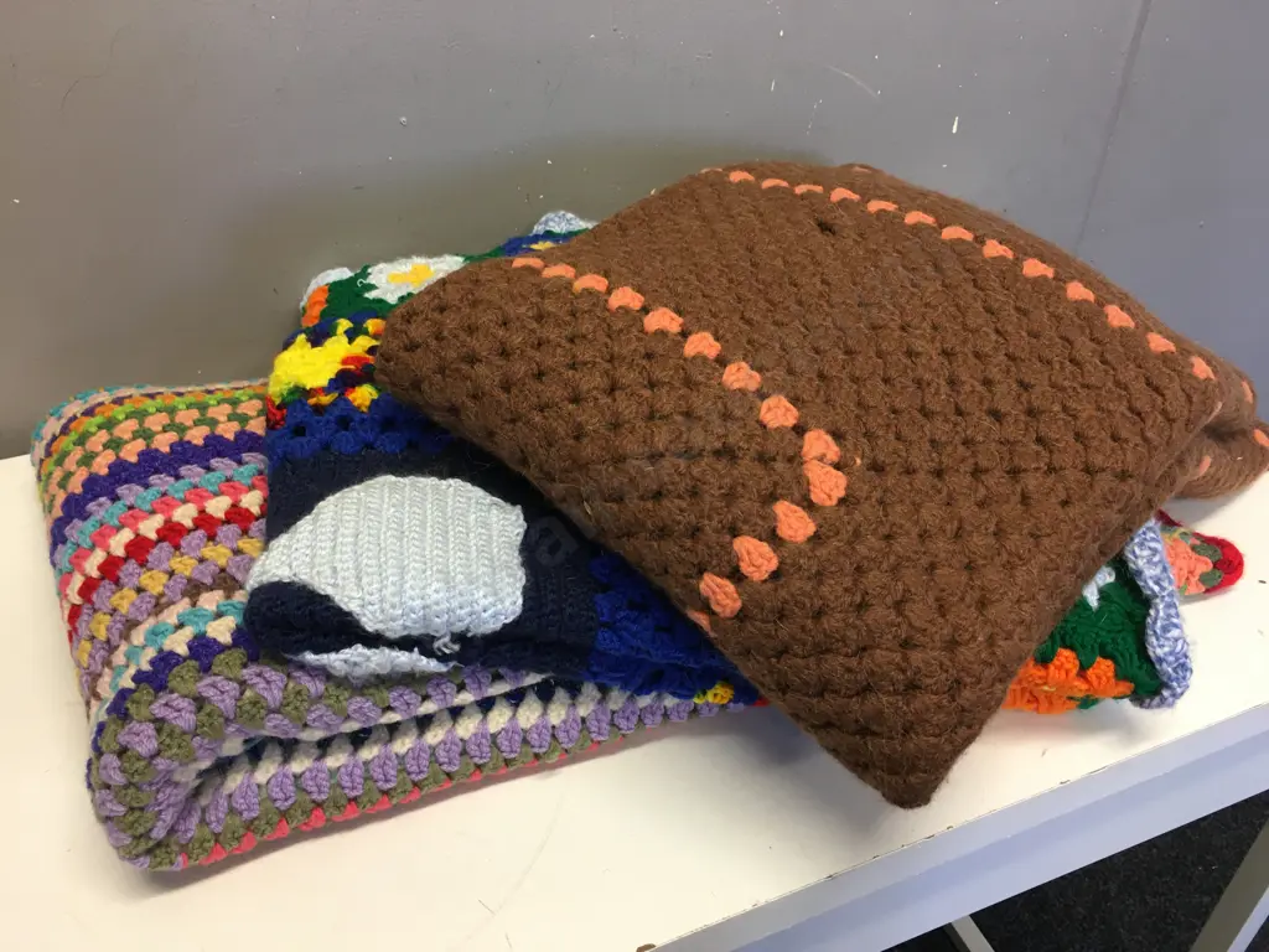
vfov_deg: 48.2
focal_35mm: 29
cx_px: 634
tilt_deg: -35.1
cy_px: 476
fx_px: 1063
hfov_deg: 61.7
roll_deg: -0.1
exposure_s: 1/17
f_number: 2.2
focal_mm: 4.15
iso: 32
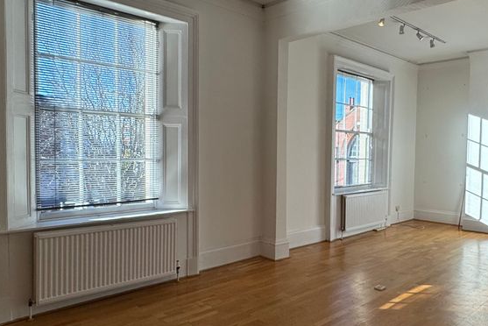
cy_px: 169
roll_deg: -1.0
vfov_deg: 45.0
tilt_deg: -2.0
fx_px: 393
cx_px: 300
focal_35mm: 29
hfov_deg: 62.9
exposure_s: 1/467
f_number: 2.2
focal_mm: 2.22
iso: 40
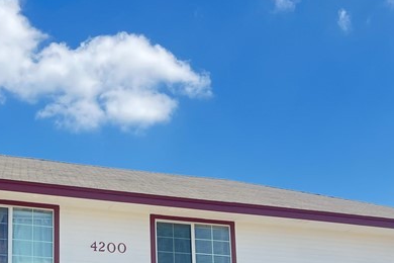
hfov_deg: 28.0
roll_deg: +1.7
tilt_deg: +13.6
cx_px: 92
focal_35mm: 71
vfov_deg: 18.6
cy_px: 272
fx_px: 777
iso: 50
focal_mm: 5.7
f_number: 1.5
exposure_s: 1/1621
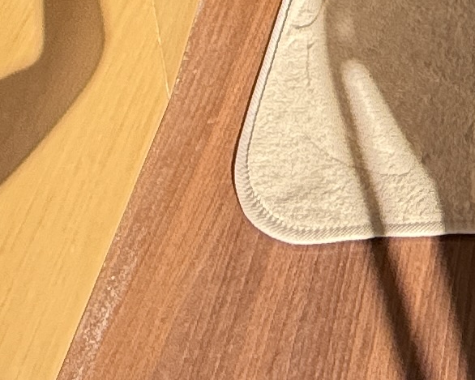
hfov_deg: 17.8
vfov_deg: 11.0
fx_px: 1322
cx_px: 752
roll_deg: +1.2
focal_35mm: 94
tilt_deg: -17.0
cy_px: -750
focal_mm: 2.22
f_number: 2.2
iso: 64
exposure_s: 1/549
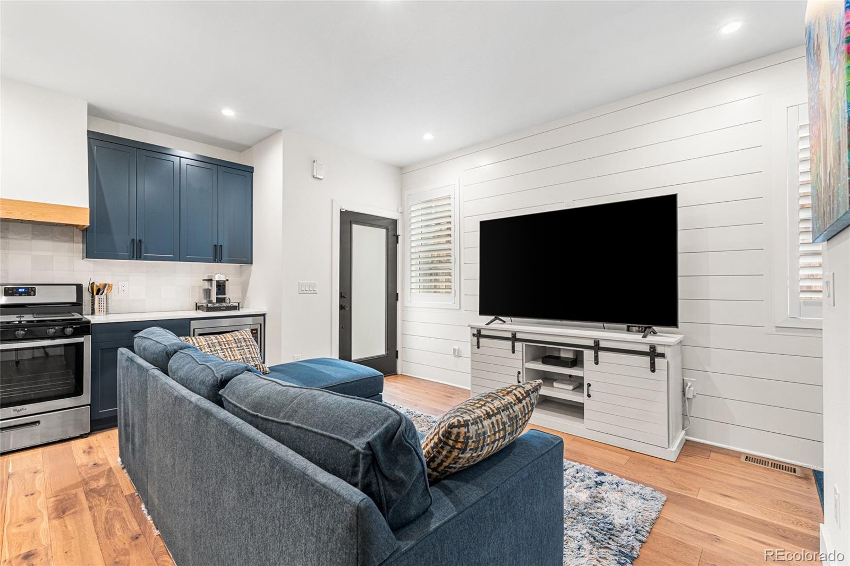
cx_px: 425
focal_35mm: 16
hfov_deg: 95.0
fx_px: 389
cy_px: 283
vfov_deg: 72.0
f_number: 8
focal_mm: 16.5
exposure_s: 1/2.5
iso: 400
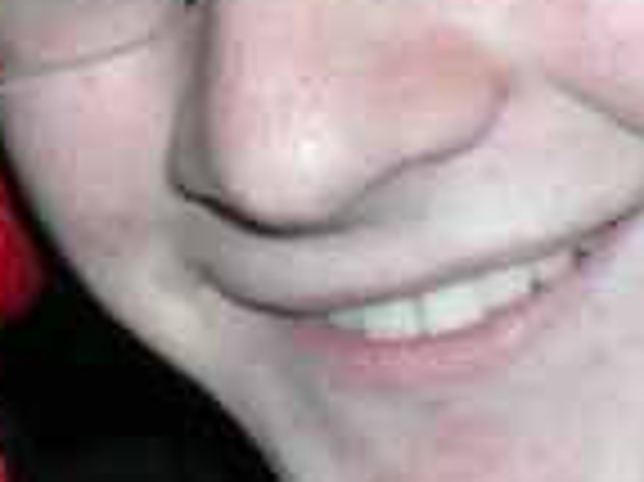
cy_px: -327
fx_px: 3457
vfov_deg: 7.8
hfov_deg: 10.6
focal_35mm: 186
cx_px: 284
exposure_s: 1/60
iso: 64
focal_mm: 6.3
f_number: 3.1
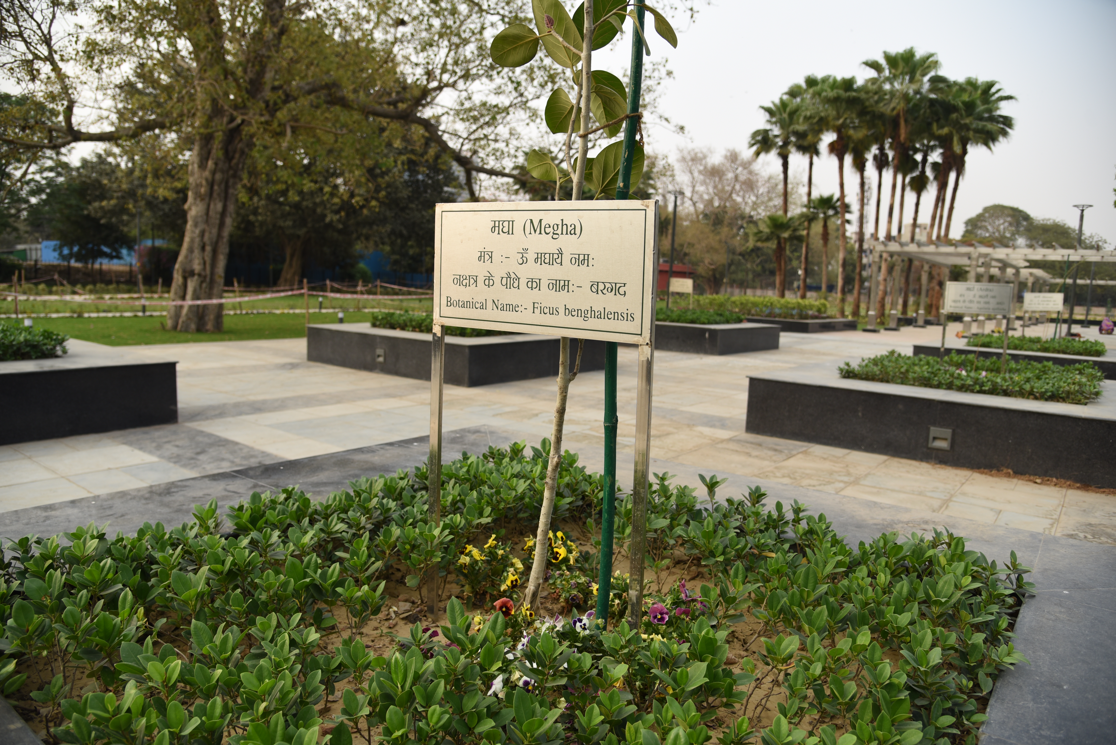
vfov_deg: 53.2
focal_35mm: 24
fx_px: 744
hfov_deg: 73.7
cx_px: 558
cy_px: 372
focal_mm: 24
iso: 160
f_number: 4.5
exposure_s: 1/320
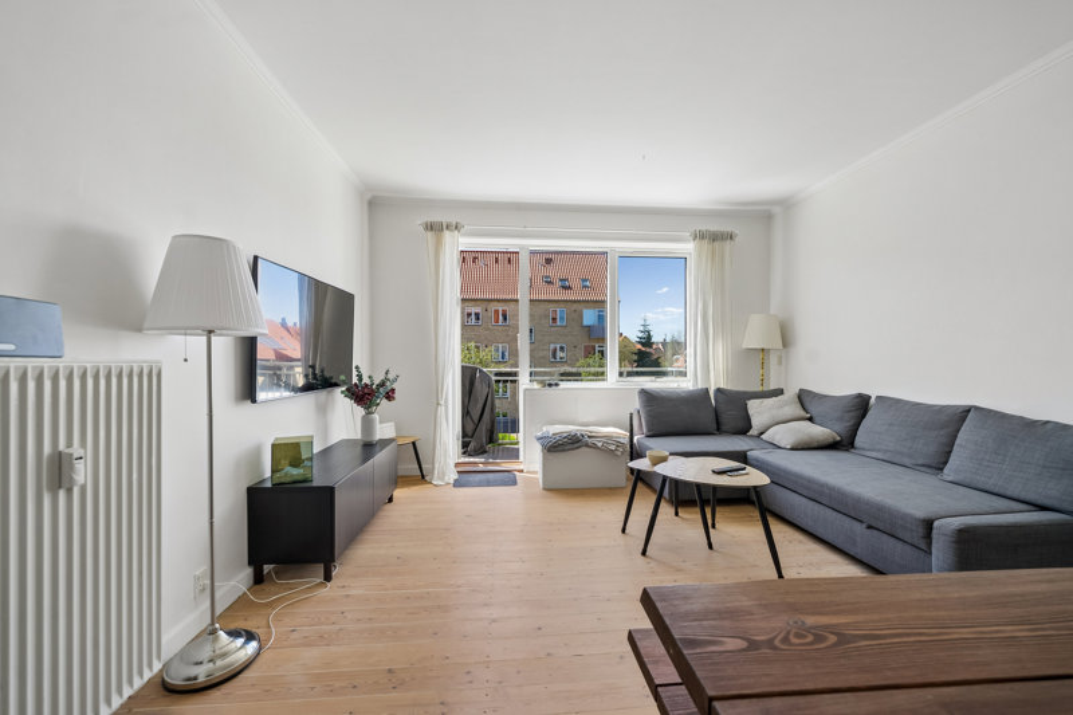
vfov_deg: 85.4
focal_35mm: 13
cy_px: 358
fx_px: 387
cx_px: 536
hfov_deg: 108.3
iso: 250
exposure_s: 1/500
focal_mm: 13
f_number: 5.6
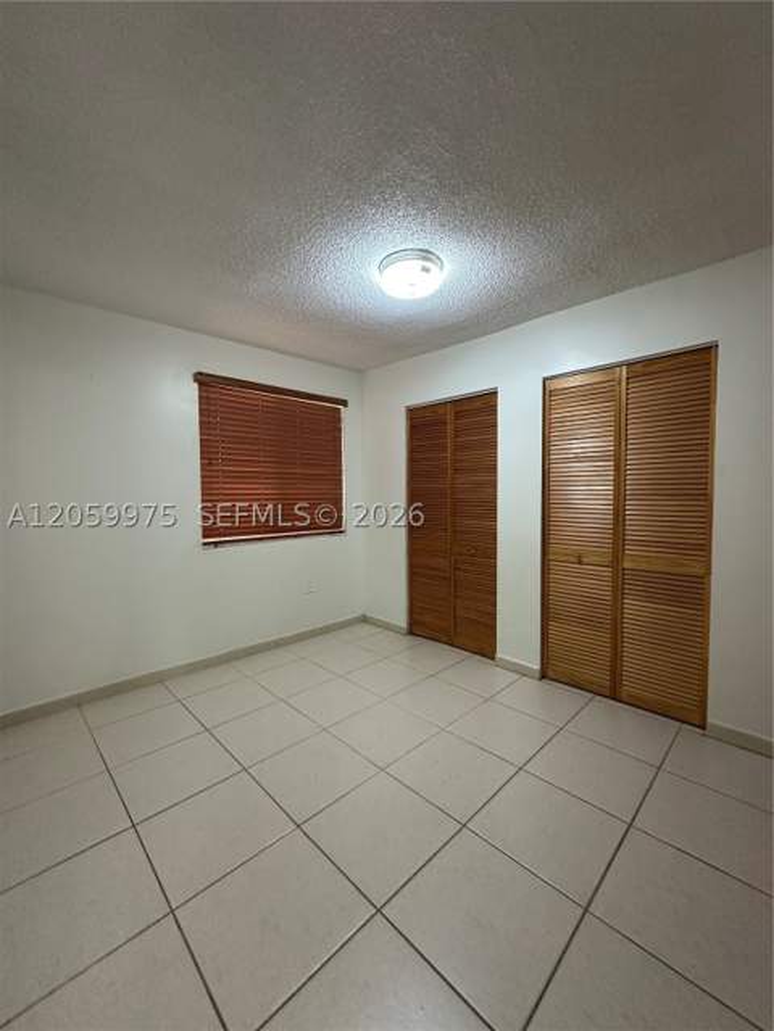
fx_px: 417
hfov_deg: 85.7
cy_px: 516
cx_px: 387
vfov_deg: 102.1
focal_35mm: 14
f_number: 2.2
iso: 250
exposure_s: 1/60
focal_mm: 2.22
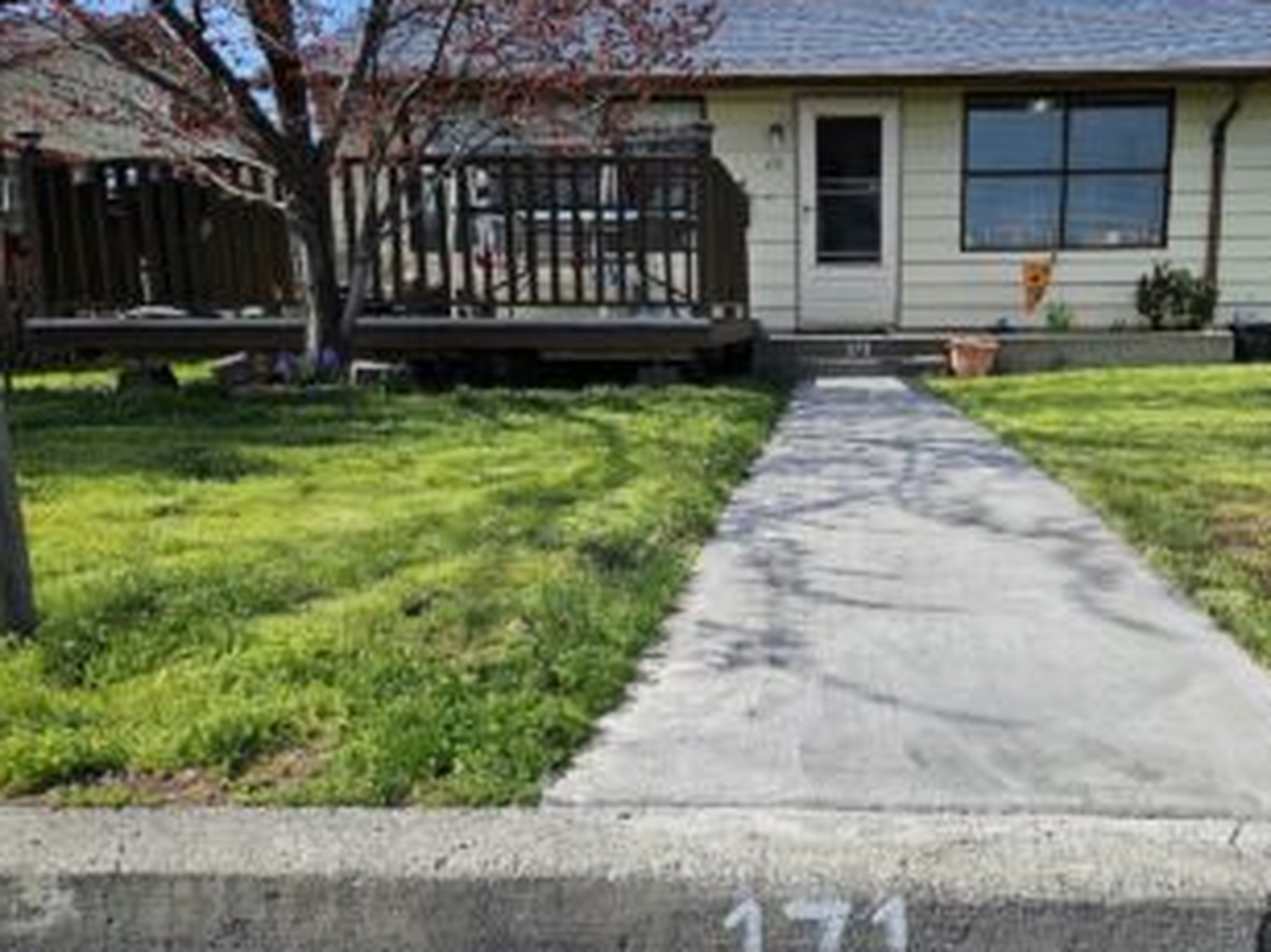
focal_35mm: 30
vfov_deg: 46.7
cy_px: 509
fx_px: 1101
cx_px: 803
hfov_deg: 59.1
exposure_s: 1/2060
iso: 25
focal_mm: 5.4
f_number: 1.8
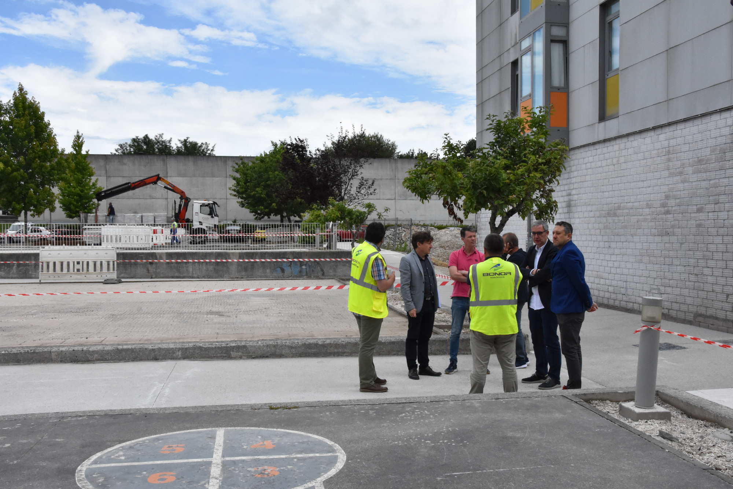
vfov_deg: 36.9
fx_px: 733
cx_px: 366
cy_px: 244
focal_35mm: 36
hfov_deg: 53.1
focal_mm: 24
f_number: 16
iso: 2000
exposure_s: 1/1000
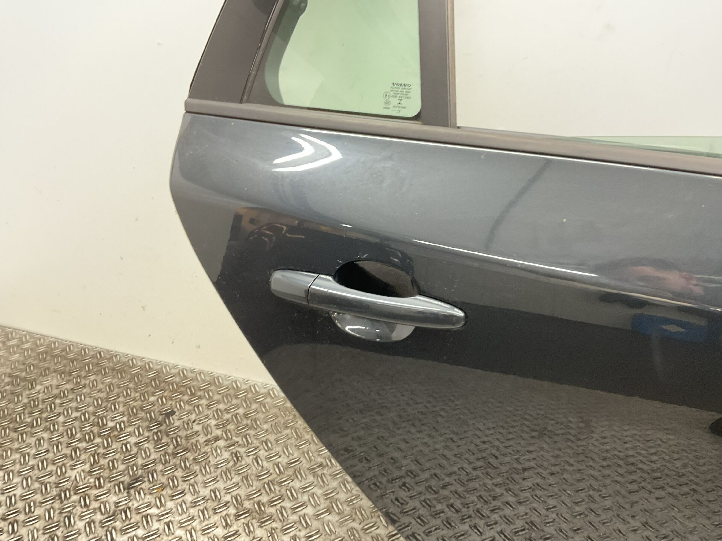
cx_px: 361
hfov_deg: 61.7
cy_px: 270
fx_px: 605
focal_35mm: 29
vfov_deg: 48.2
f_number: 1.8
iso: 250
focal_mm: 3
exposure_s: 1/50
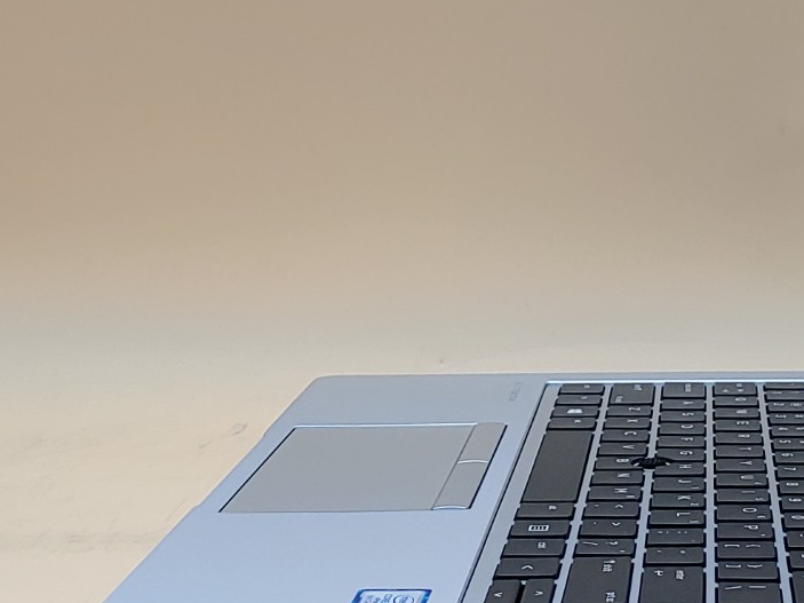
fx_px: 1951
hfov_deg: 23.0
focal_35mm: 84
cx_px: 634
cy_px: 173
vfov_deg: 17.5
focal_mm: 4.36
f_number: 1.8
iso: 50
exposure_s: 1/137
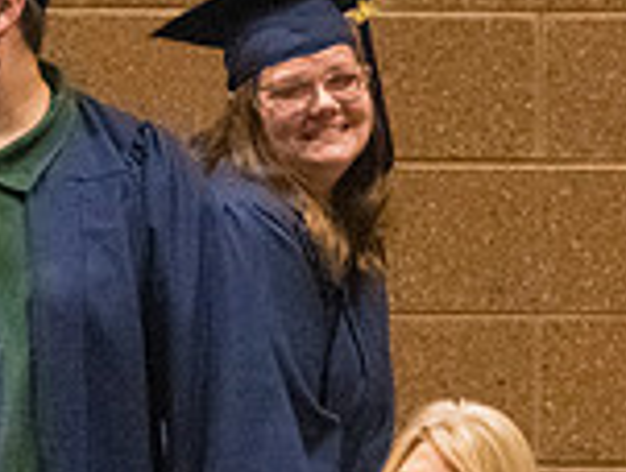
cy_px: 232
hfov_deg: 2.1
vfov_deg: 1.6
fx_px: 17022
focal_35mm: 939
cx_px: -232
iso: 8000
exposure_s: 1/250
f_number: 4.5
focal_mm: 170
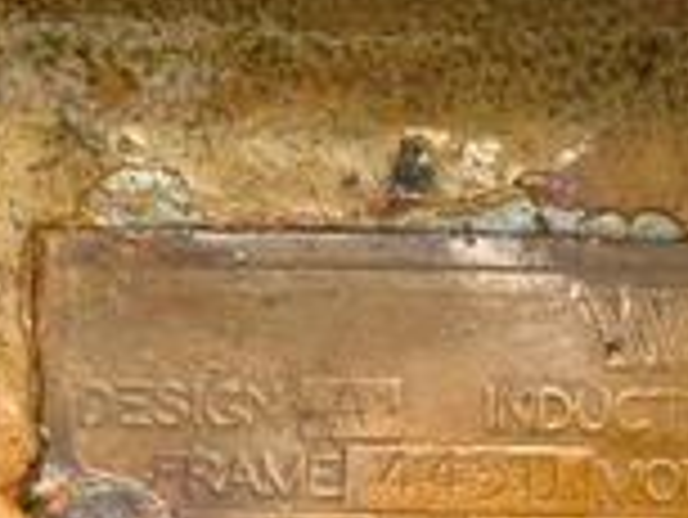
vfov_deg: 20.7
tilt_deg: -48.6
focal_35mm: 68
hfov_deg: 26.2
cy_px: 563
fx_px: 1353
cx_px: 764
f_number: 1.8
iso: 50
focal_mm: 4.25
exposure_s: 1/121
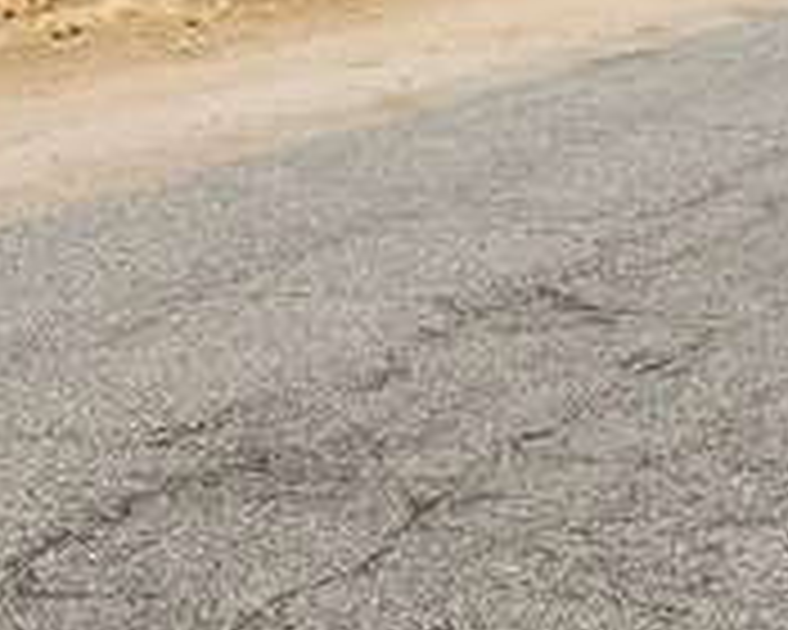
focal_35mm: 131
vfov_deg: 11.5
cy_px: -122
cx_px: 1031
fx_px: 3055
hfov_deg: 14.1
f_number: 1.8
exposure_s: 1/1672
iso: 12
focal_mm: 6.4
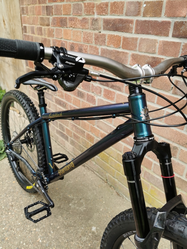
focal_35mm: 27
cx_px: 94
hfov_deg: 51.4
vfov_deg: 65.3
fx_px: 194
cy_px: 124
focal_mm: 5.56
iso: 50
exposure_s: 1/151
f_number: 1.6
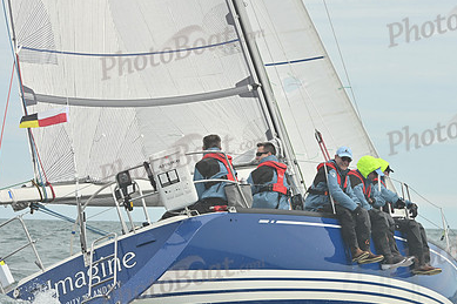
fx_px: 2271
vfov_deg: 7.7
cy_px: 202
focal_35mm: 179
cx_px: 327
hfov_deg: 11.5
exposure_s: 1/1250
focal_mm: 120
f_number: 9
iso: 320
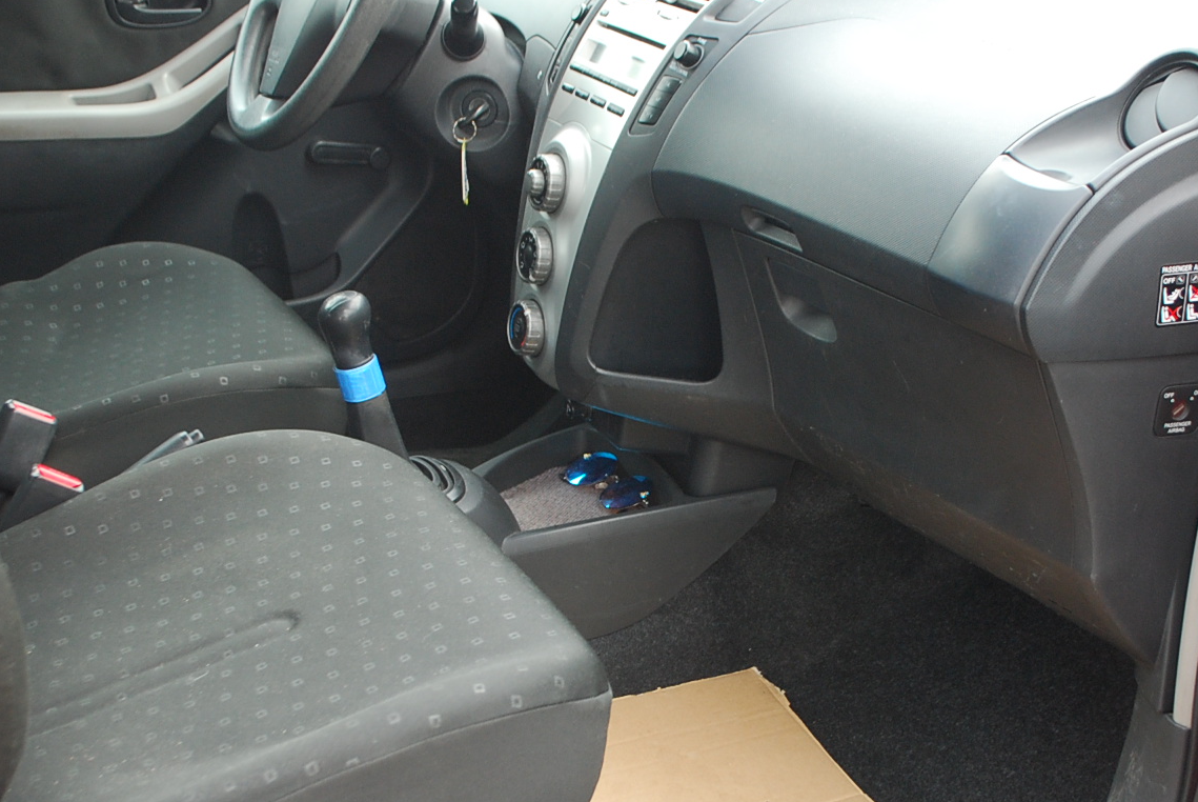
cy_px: 476
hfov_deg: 38.7
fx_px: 1699
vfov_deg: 26.5
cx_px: 694
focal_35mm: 51
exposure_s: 1/50
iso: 400
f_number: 3.8
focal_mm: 20
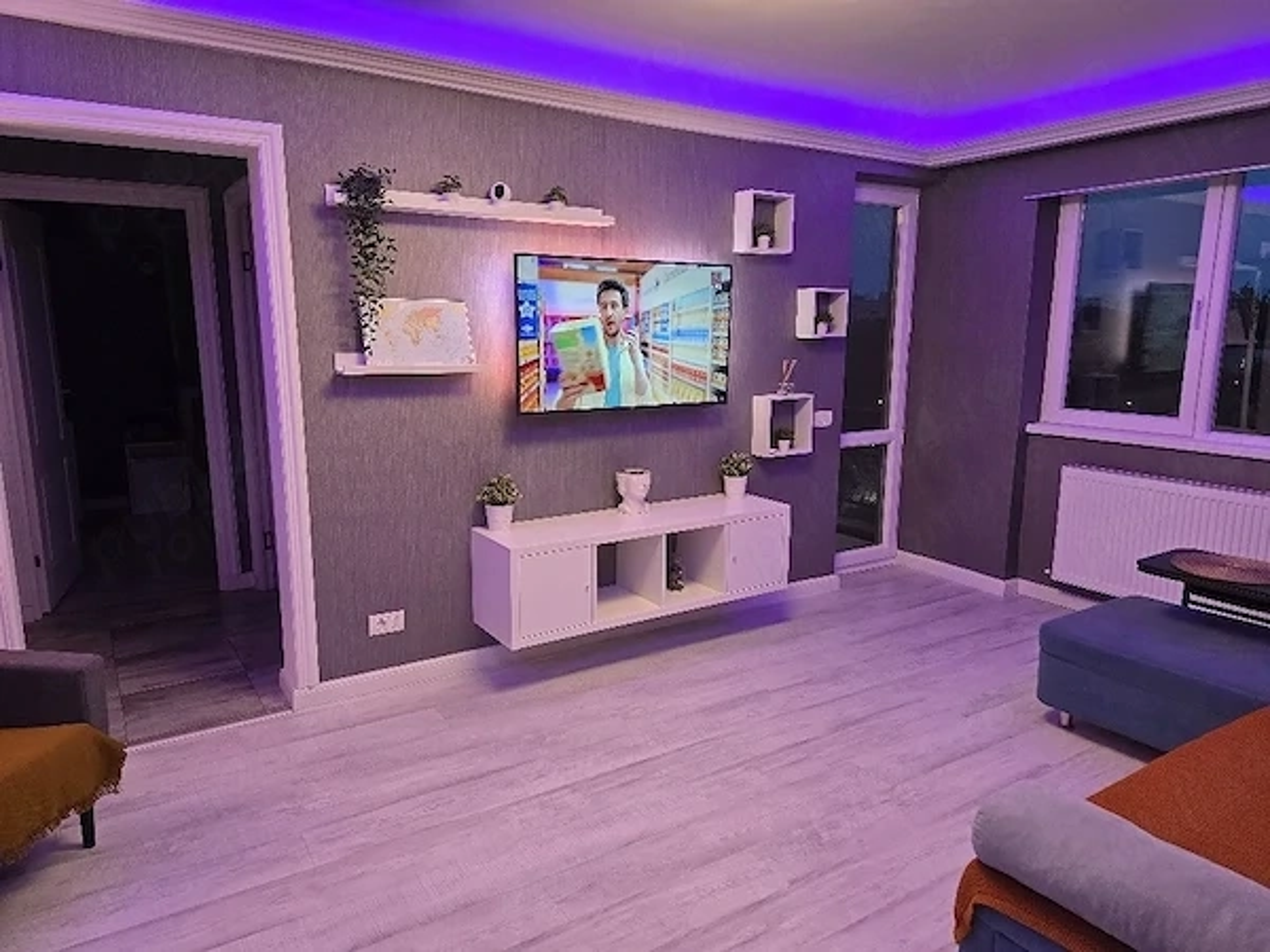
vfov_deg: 58.9
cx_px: 635
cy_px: 476
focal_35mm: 23
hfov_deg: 73.9
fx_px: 844
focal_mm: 6.3
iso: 160
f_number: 1.7
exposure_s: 1/101
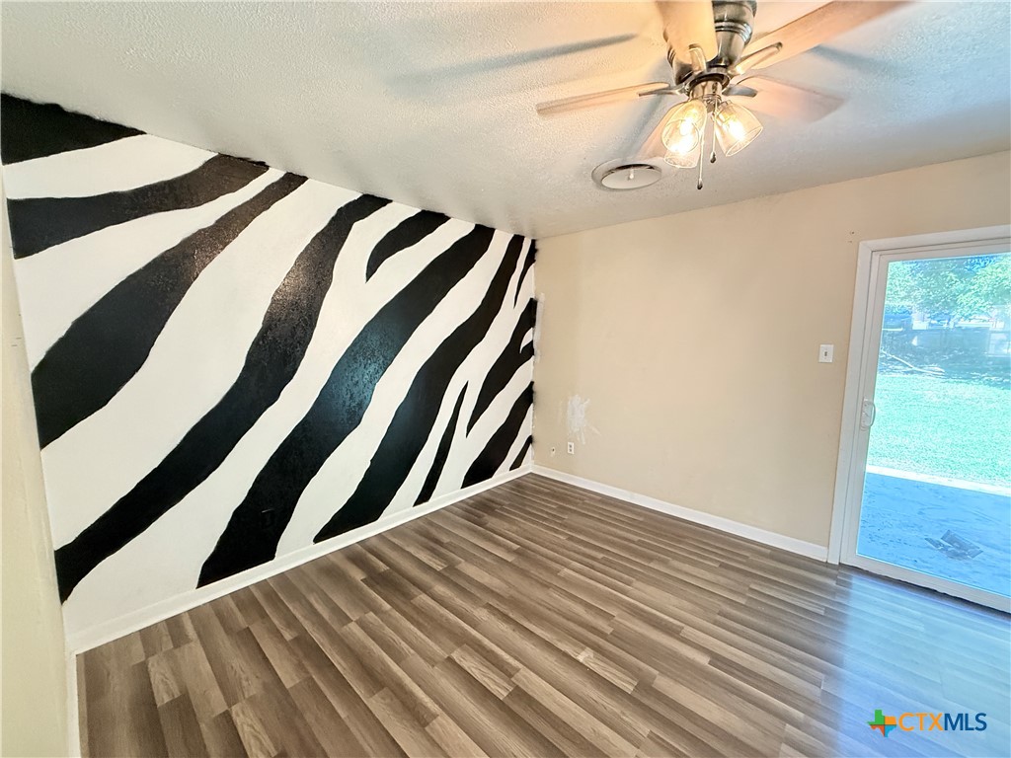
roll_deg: +0.0
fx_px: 409
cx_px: 506
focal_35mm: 14
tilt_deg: -5.8
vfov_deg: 85.7
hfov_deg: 102.1
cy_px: 379
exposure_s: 1/60
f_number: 2.2
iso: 500
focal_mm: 2.22
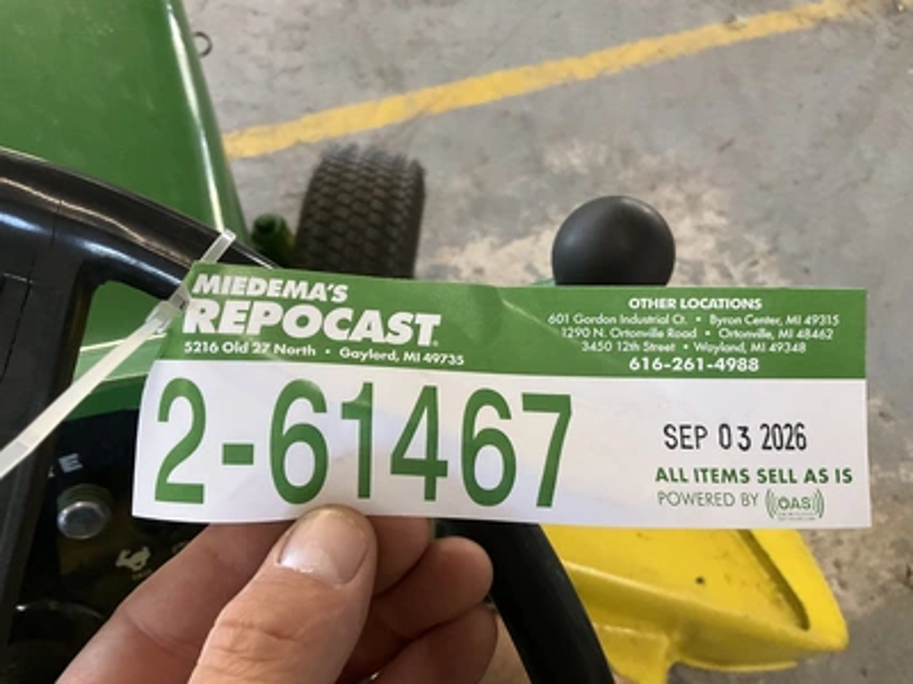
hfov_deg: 61.7
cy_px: 342
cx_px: 456
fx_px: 765
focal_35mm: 29
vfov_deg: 48.2
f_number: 1.8
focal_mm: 3
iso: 250
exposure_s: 1/60
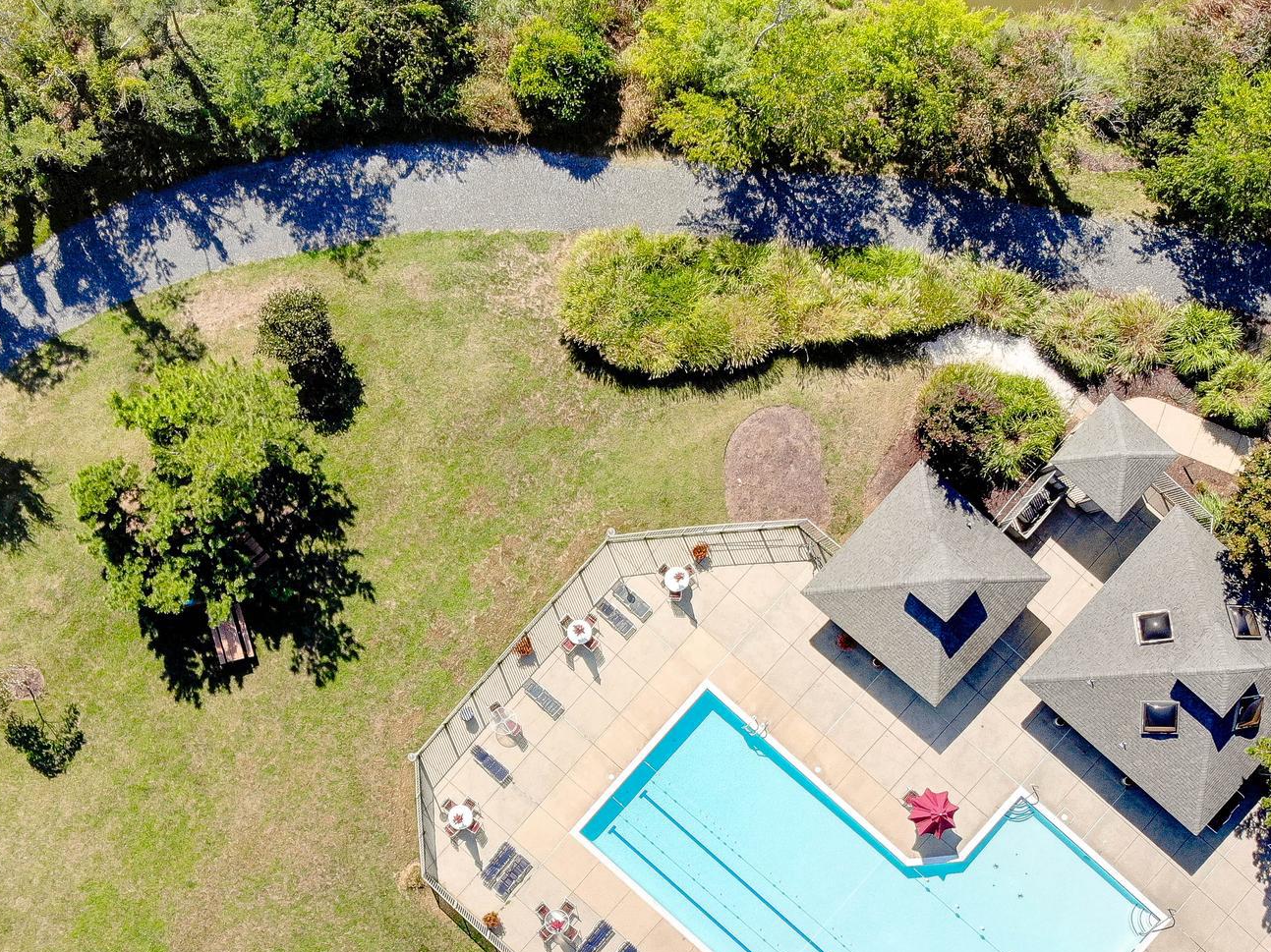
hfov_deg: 48.7
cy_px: 674
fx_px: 1395
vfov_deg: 37.1
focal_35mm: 38
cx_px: 505
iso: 100
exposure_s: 1/820
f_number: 2.8
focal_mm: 4.5
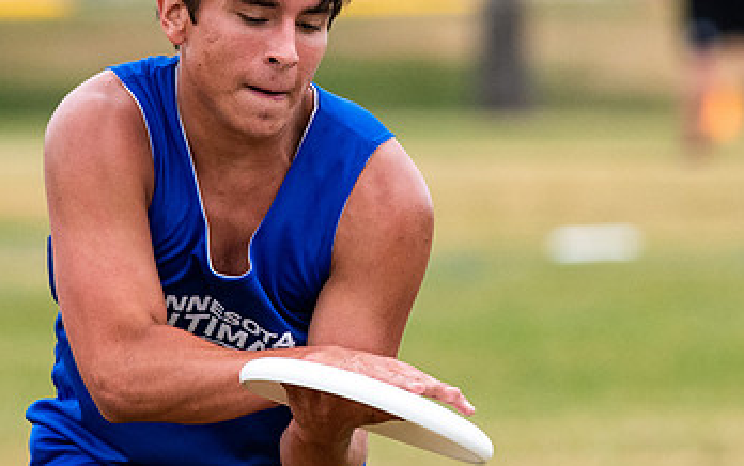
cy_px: 200
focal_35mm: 999
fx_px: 20269
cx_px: 427
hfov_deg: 2.1
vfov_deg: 1.3
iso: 1600
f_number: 5.6
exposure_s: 1/2000
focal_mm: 300
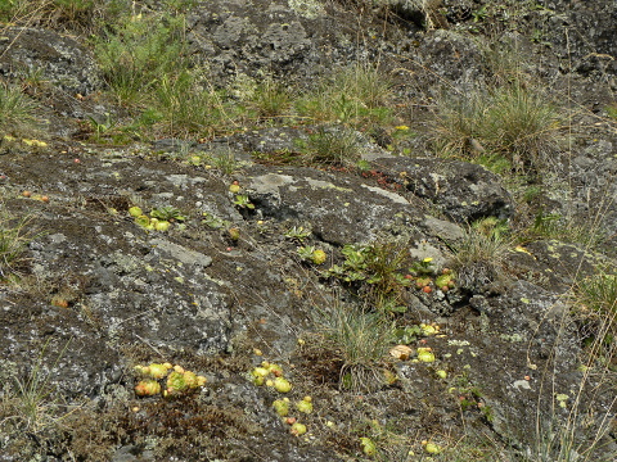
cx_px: 308
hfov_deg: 29.4
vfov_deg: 22.3
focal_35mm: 66
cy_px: 231
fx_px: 1176
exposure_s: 1/282
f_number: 5.6
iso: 64
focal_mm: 11.8
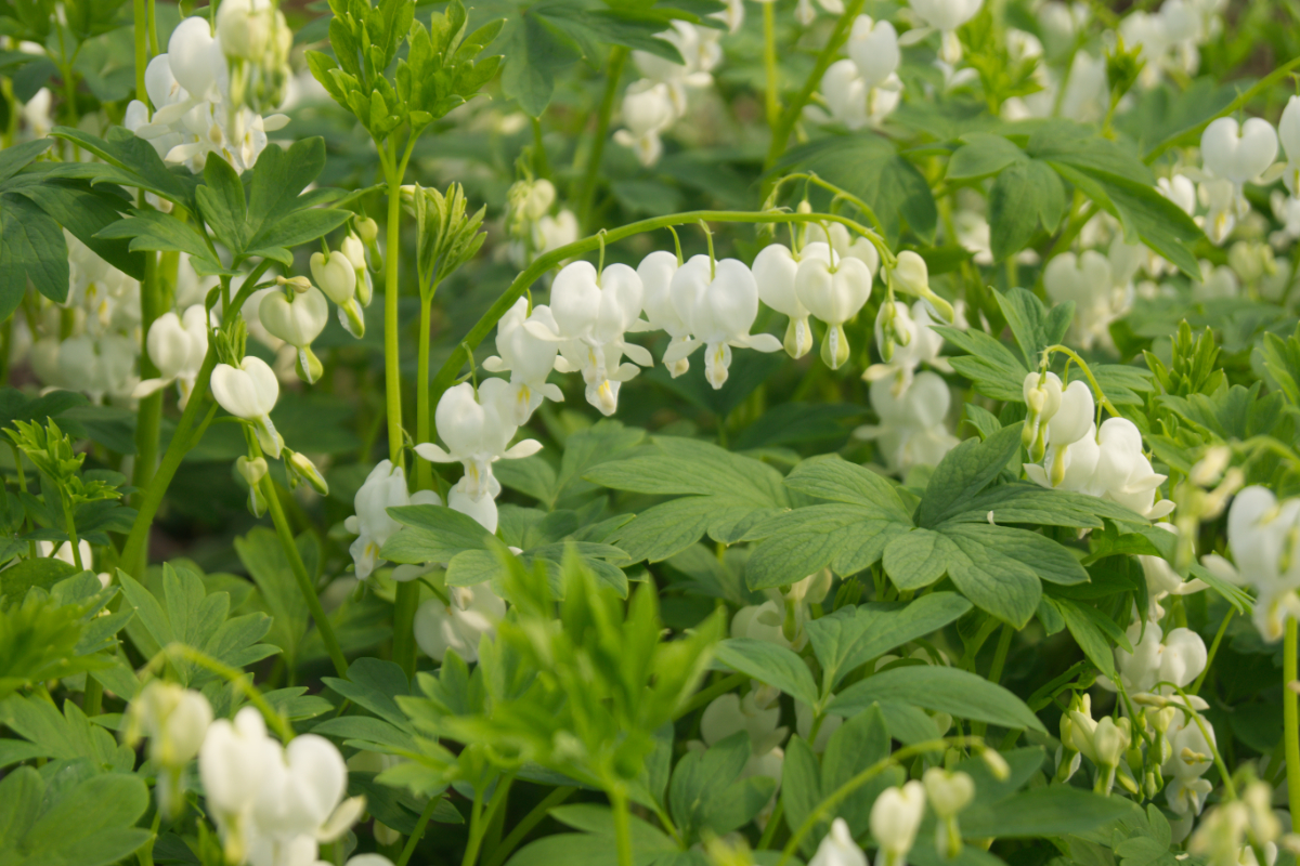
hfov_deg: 24.6
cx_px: 650
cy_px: 433
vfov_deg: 16.6
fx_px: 2979
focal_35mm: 82
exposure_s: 1/250
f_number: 5.6
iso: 100
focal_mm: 55
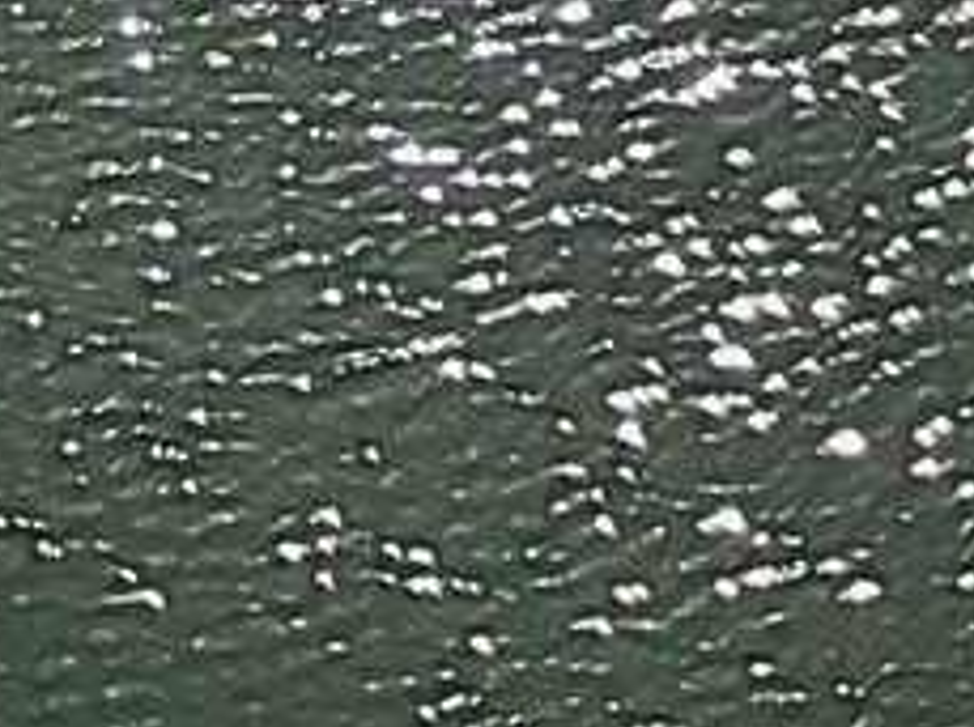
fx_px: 5113
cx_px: -1021
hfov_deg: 10.0
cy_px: -1343
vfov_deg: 7.3
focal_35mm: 182
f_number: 2.2
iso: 100
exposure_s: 1/1706
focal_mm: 4.73
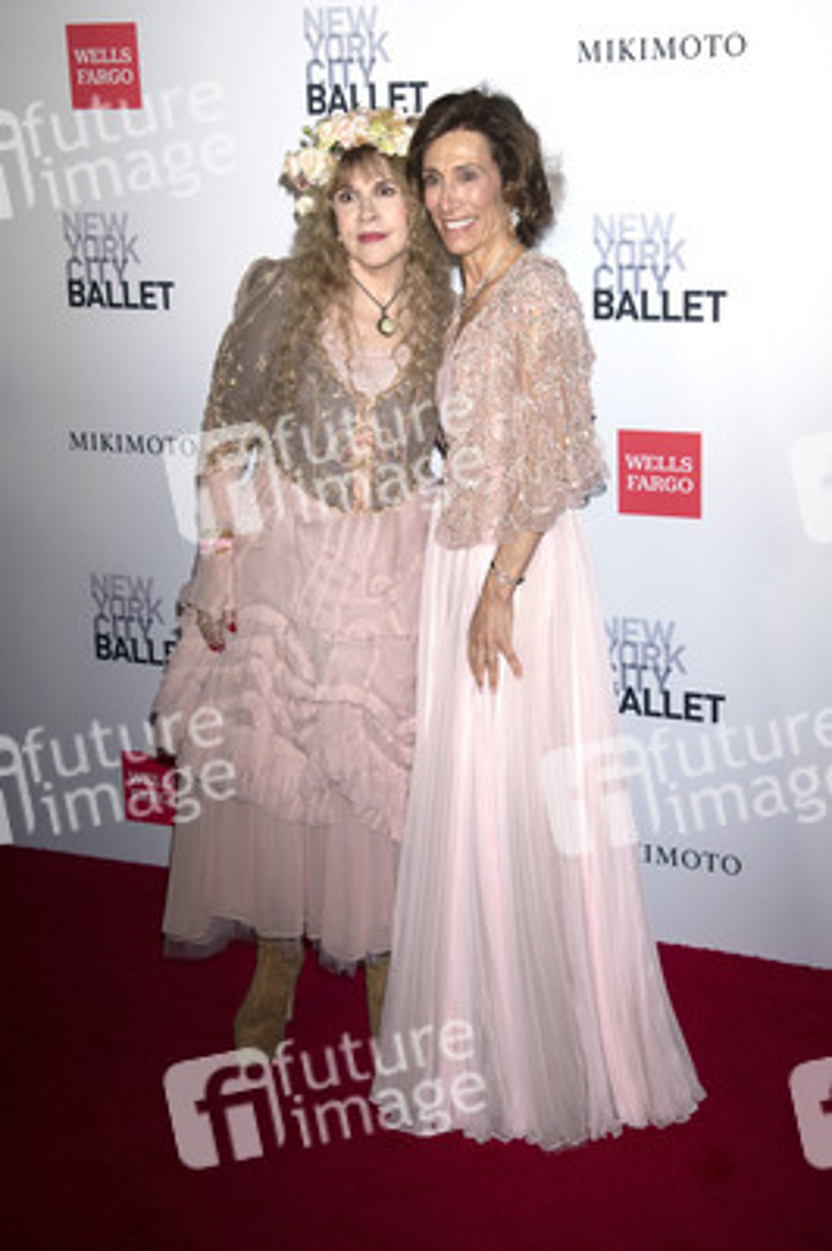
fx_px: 1597
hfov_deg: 29.2
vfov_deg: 42.8
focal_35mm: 46
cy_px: 626
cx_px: 416
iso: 640
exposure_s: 1/160
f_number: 7.1
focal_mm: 46
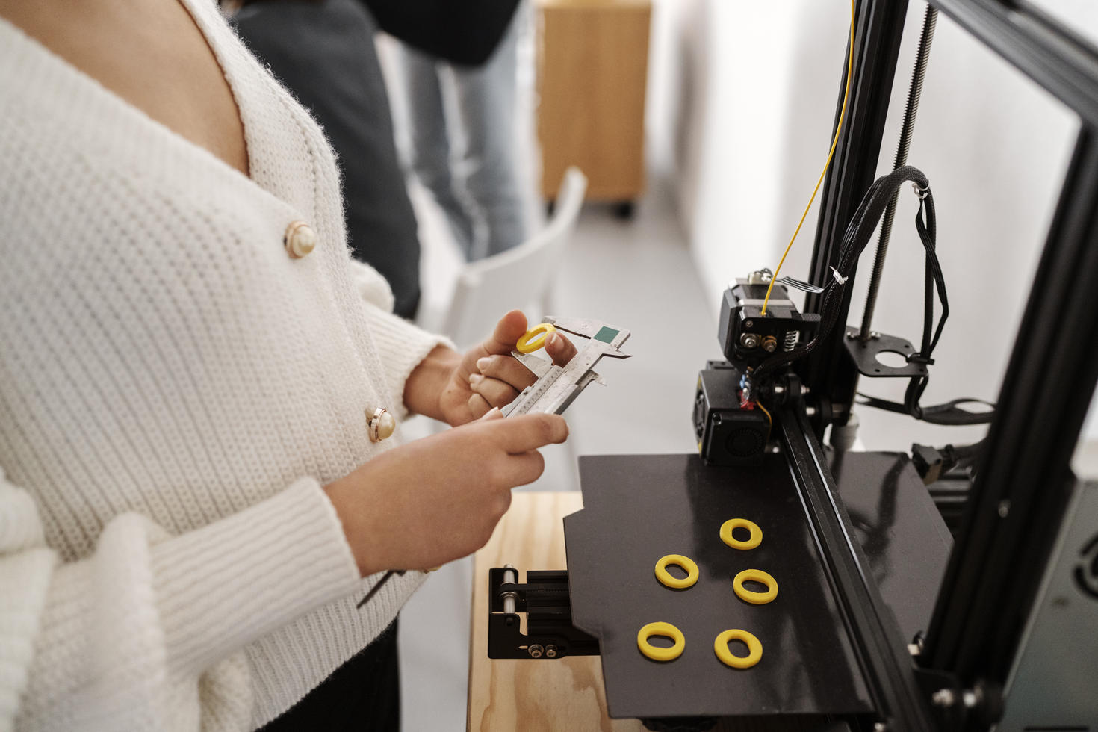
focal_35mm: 35
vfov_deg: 37.9
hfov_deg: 54.4
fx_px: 1067
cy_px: 366
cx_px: 549
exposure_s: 1/250
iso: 5000
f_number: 2.2
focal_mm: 35
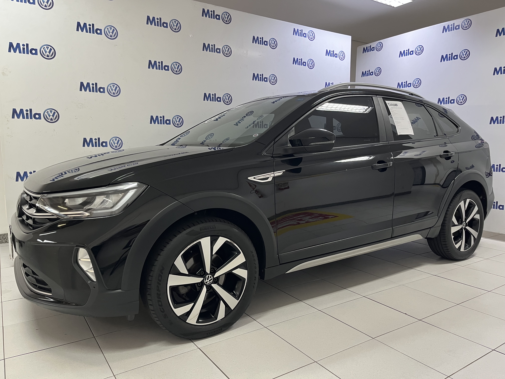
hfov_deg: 67.3
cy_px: 190
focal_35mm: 26
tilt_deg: -7.0
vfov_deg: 53.1
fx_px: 379
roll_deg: -0.4
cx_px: 252
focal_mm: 5.1
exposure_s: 1/60
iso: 200
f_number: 1.6
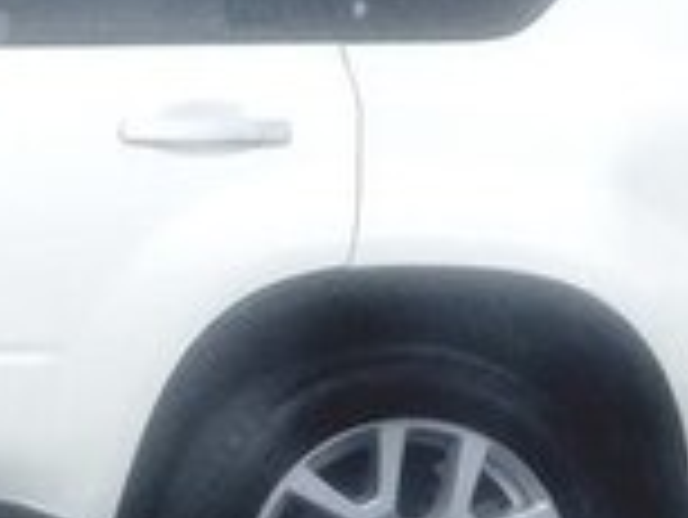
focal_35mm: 134
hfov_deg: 13.5
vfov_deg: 11.0
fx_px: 2665
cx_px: -450
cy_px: 79
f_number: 2.2
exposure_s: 1/2242
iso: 50
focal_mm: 3.3
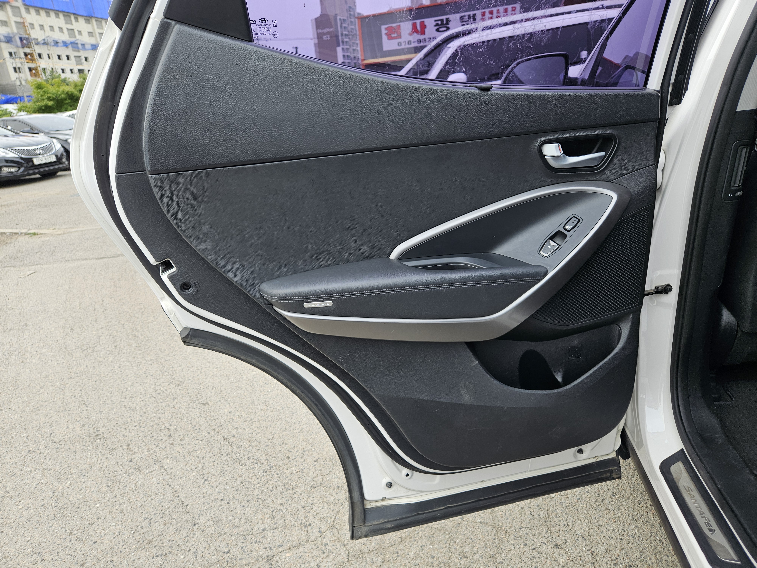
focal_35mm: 23
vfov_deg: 58.9
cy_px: 284
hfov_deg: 73.9
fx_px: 503
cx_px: 378
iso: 40
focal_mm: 5.4
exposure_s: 1/415
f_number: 1.8
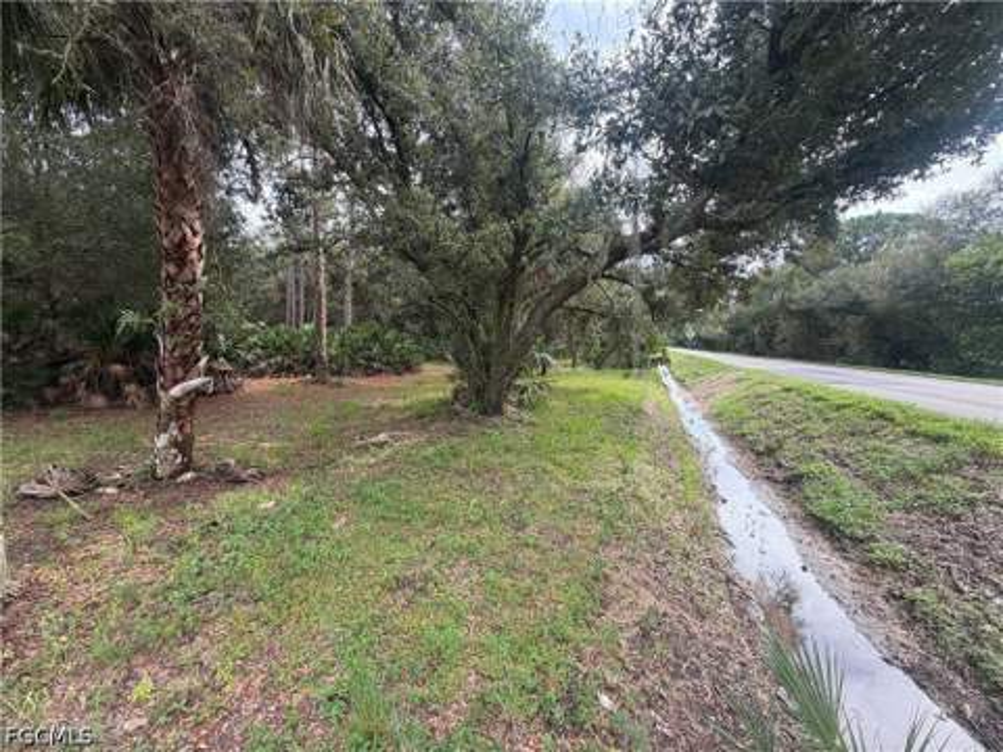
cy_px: 376
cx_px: 502
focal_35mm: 14
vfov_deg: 85.7
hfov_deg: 102.1
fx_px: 406
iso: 40
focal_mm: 2.22
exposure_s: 1/217
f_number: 2.2
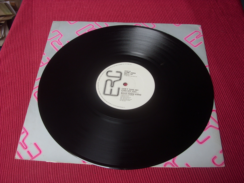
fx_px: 324
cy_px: 92
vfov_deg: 31.5
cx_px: 122
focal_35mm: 46
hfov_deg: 41.2
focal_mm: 7.6
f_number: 2.9
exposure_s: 1/42
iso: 50
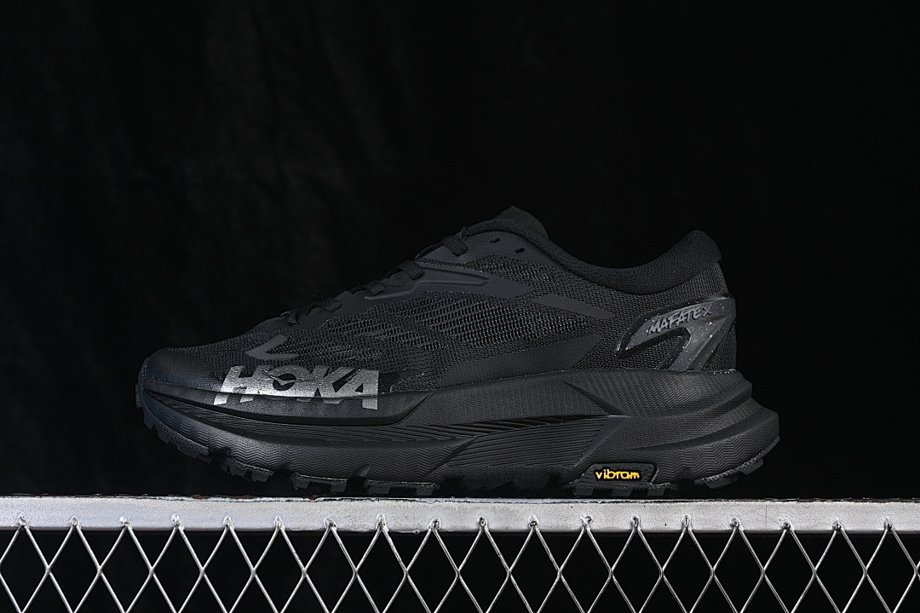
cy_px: 306
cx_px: 460
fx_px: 1917
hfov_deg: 27.0
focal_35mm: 75
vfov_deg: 18.2
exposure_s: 1/60
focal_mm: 50
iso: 160
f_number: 6.3
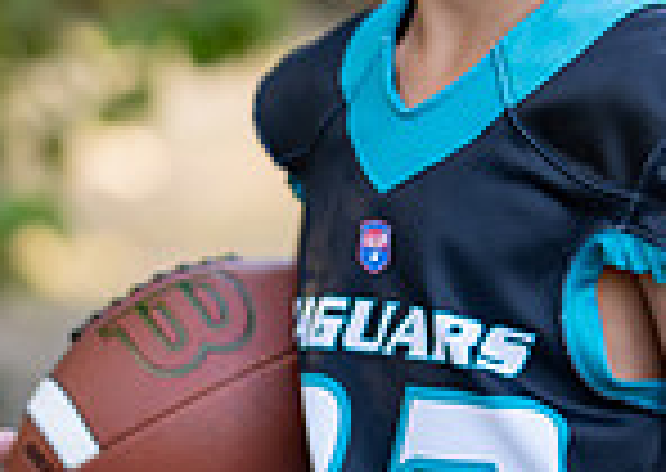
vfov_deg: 6.4
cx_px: 493
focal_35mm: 224
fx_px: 4227
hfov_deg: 9.0
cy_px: 266
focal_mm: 50
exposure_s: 1/320
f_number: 1.2
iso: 100
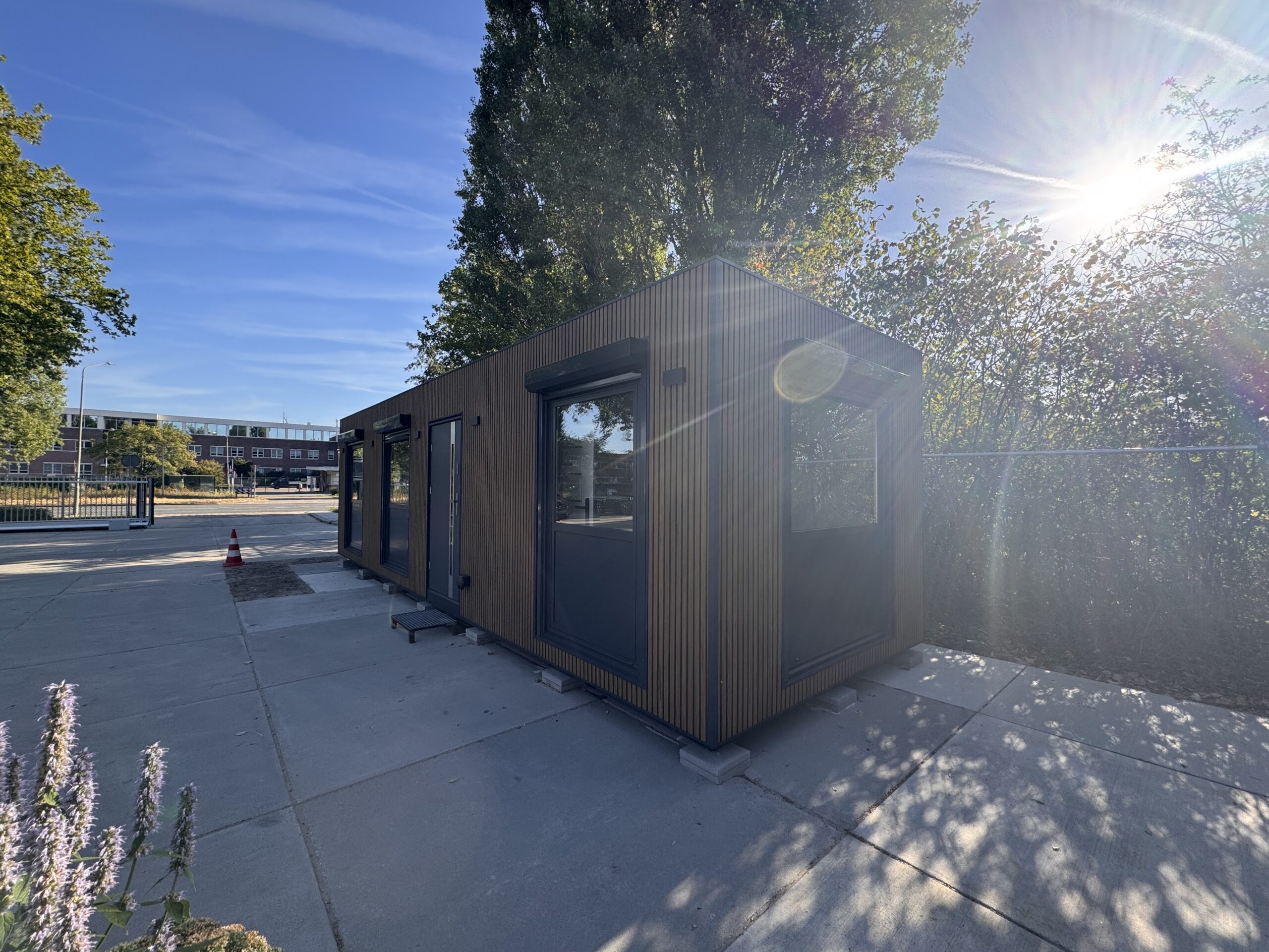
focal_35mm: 14
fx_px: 513
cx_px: 634
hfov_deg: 102.1
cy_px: 476
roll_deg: +0.1
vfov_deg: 85.7
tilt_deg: +2.2
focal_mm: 2.22
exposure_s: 1/720
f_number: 2.2
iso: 50
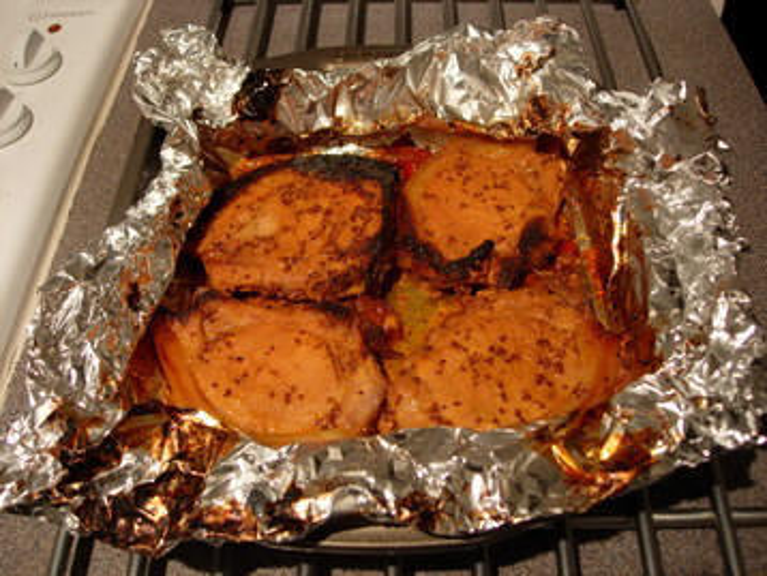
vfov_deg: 37.8
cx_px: 384
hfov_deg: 48.9
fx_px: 843
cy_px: 288
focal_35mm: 38
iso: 200
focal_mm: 7.8
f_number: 2.8
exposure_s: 1/23.2
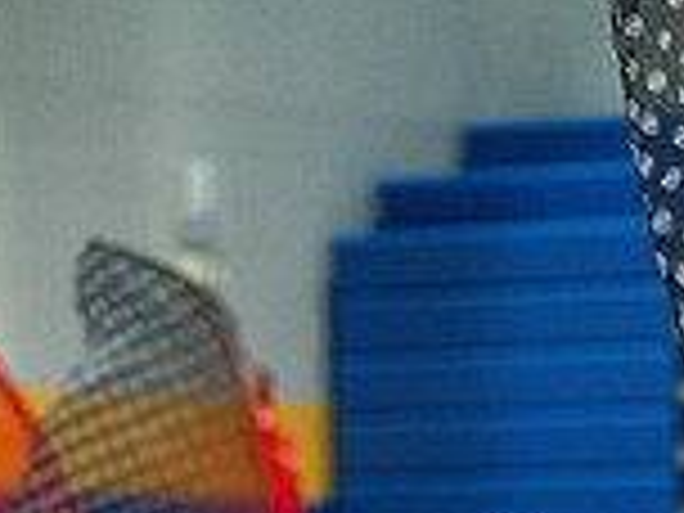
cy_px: 986
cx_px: 576
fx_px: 7607
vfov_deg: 3.8
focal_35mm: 385
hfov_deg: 5.1
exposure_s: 1/500
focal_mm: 135
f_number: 4
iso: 6400
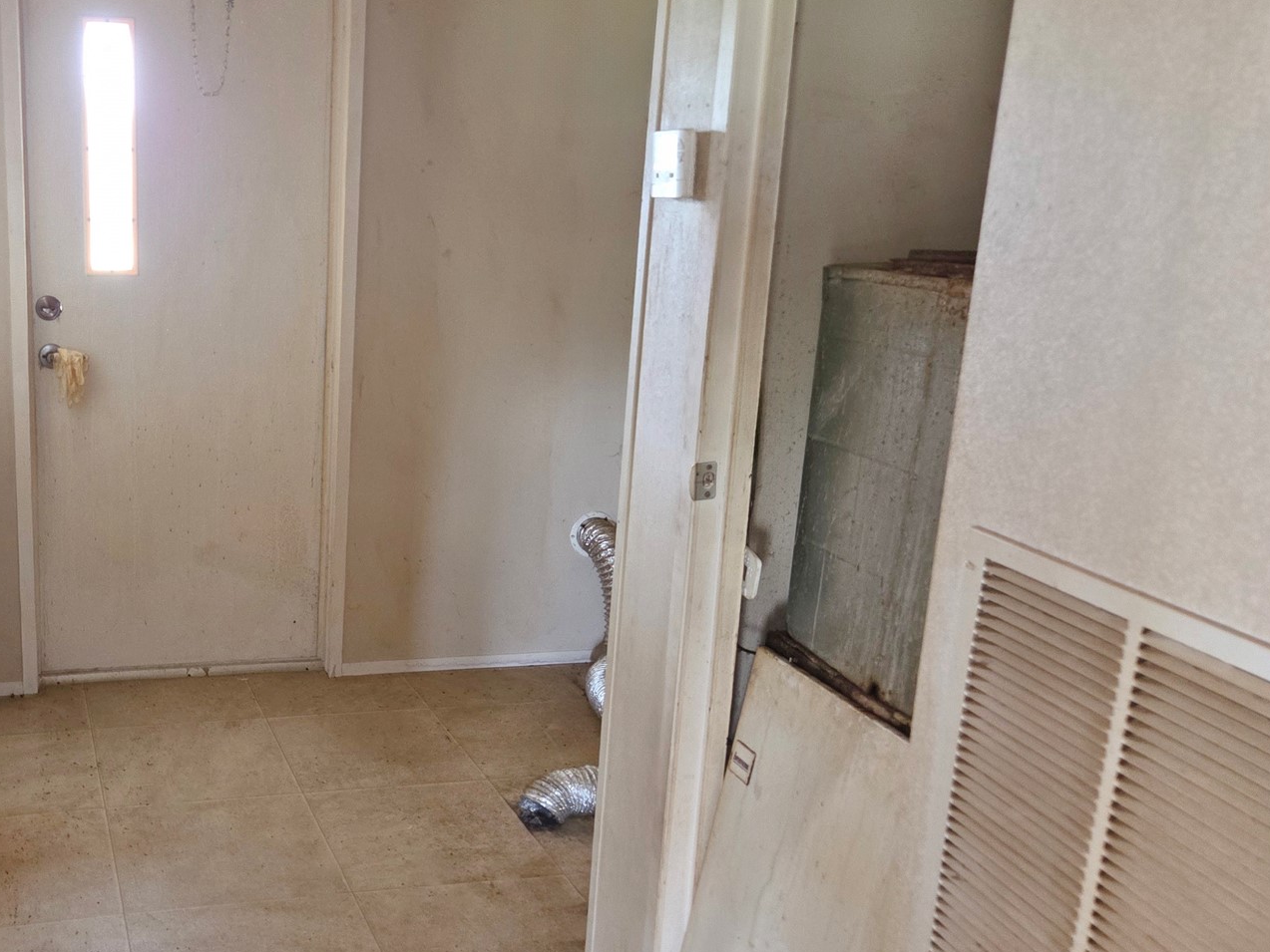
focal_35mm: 37
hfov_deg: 48.1
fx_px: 1358
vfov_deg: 38.7
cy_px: 487
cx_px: 310
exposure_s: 1/12
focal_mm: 5.4
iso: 2000
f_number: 1.8
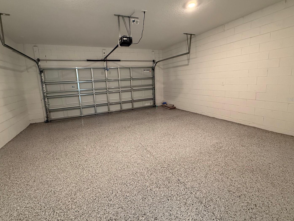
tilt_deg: -6.9
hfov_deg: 94.4
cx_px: 138
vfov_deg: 77.9
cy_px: 99
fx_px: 136
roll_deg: +3.1
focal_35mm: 16
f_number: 2.2
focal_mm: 2.22
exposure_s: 1/60
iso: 640
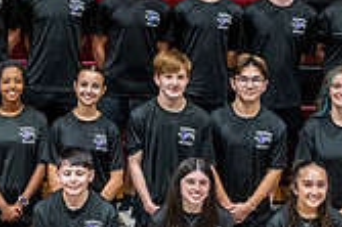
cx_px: 2
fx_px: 1072
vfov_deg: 12.1
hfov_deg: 17.7
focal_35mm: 113
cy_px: 81
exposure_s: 1/125
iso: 2000
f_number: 3.2
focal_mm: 32.5
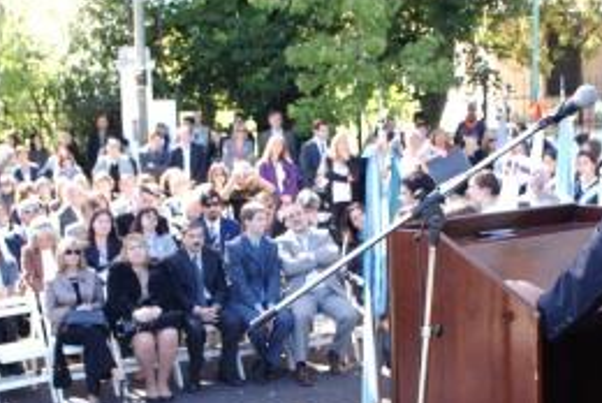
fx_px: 1038
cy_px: 283
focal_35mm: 62
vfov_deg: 21.8
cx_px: 317
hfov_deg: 32.3
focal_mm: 24
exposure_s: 1/60
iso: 100
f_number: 6.3
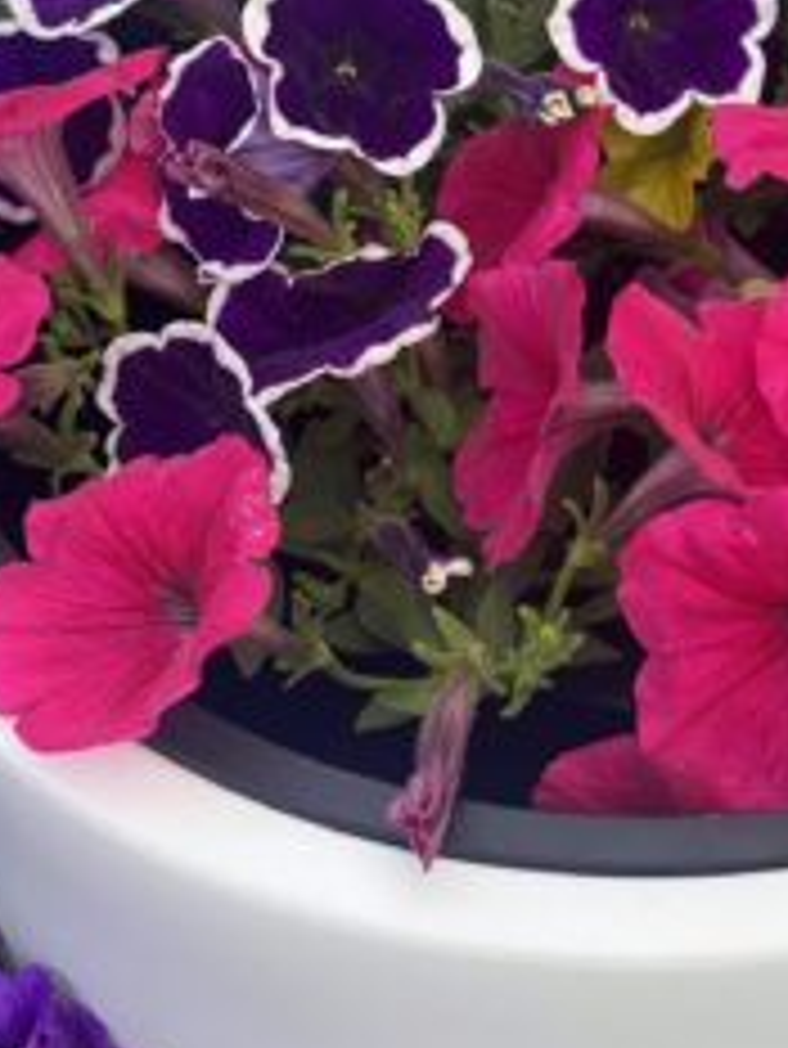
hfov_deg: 12.4
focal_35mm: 119
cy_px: 326
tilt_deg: -47.4
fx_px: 3609
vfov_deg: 16.5
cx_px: 720
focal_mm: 6
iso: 20
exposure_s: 1/265
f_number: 2
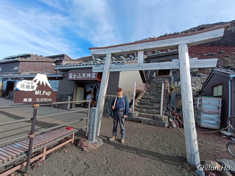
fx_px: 109
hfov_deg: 94.5
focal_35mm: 16
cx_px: 118
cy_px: 88
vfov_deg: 78.1
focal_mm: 1.66
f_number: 2.2
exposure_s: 1/538
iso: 50
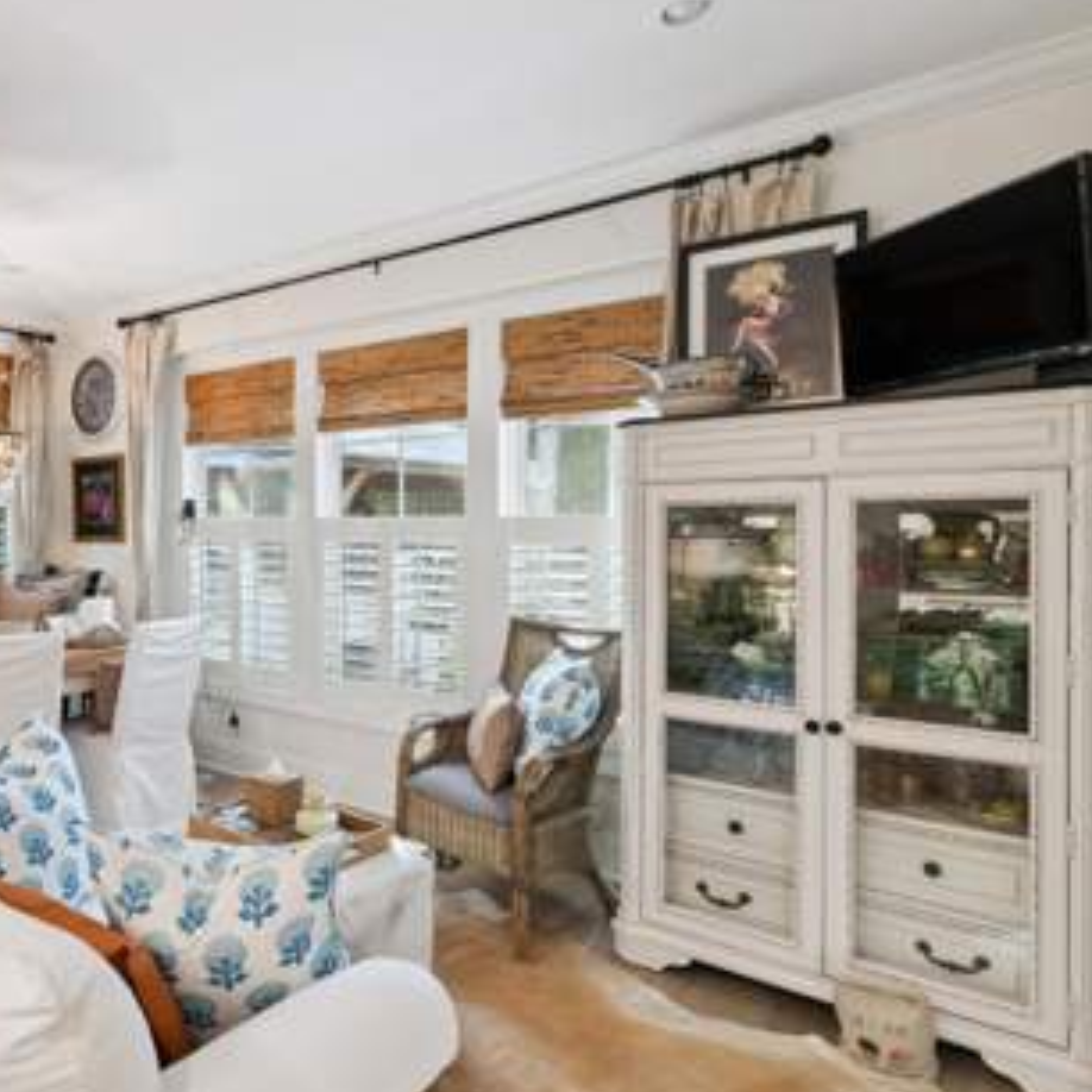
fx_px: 857
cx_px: 296
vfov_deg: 65.0
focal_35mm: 24
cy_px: 546
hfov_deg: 62.0
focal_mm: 18
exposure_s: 1/5
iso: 200
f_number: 8
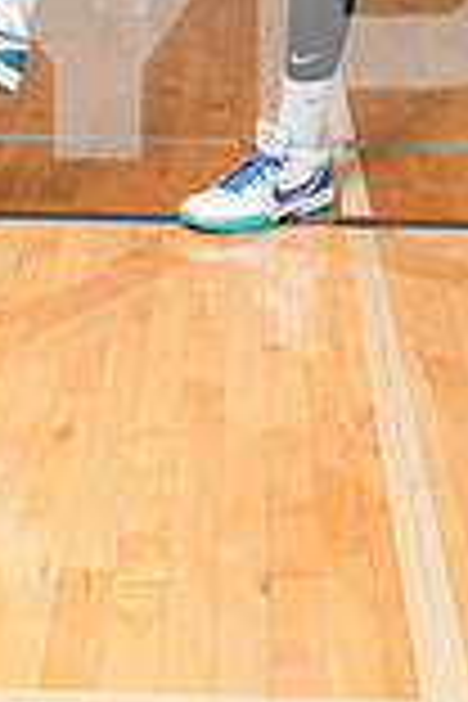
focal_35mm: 104
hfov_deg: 13.2
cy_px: -292
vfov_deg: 17.9
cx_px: 216
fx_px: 2028
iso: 400
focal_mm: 36
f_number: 5.6
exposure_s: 1/250
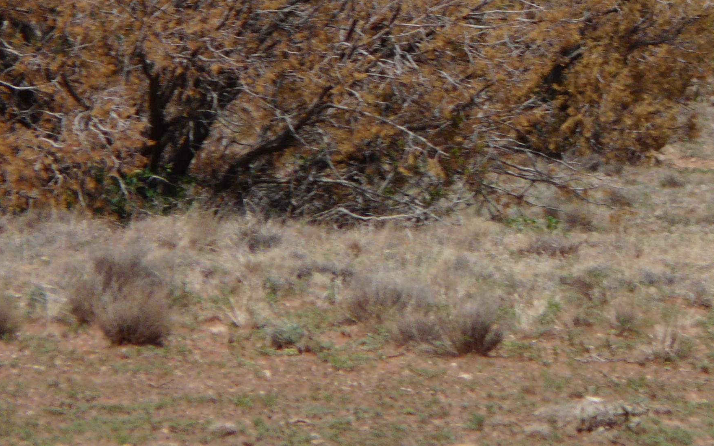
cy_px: 34
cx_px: 598
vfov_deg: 1.4
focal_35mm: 912
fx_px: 17746
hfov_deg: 2.3
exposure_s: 1/500
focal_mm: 82.8
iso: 100
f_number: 6.3
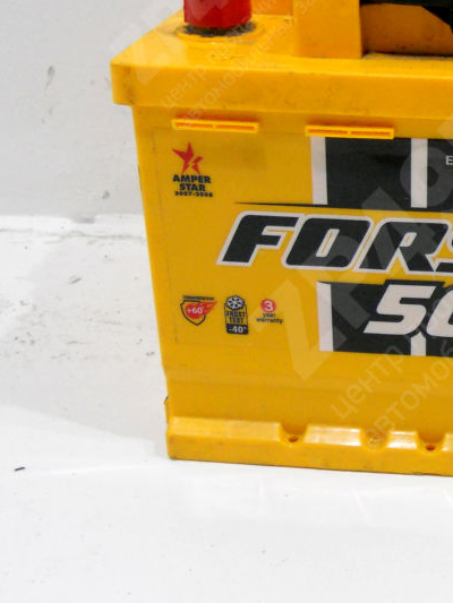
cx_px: 462
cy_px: 197
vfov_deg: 31.9
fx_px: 1046
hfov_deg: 23.3
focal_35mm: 60
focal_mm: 5.8
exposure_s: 1/60
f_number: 3.5
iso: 400
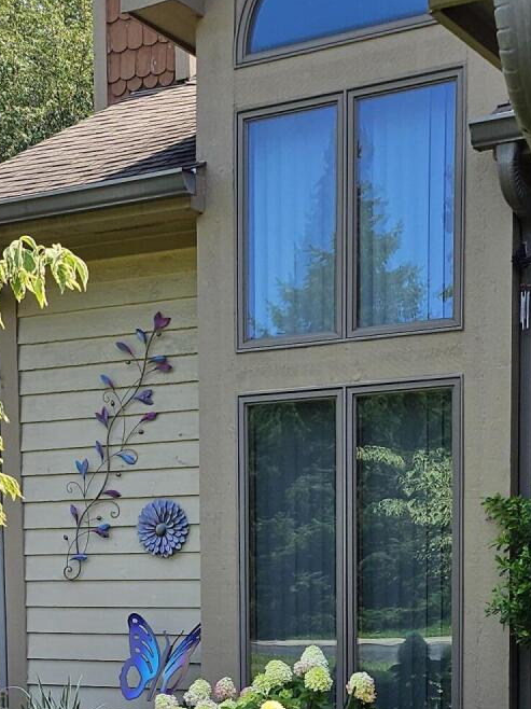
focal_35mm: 73
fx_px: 1494
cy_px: 671
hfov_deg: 20.0
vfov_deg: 25.6
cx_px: 137
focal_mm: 5
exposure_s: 1/1700
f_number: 1.8
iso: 50
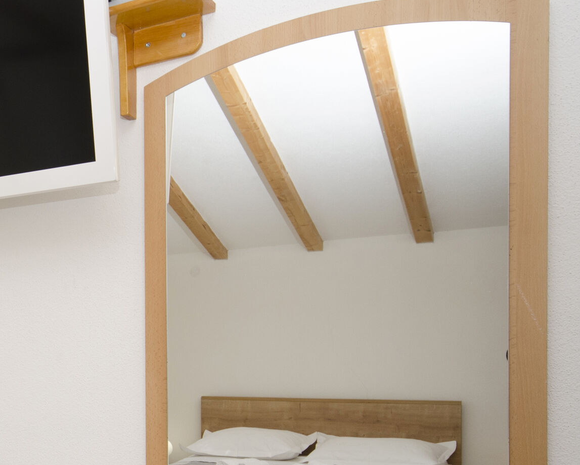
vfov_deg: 30.8
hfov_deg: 33.2
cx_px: -77
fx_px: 824
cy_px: 365
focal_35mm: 48
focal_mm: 14
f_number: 8
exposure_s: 1/200
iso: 250
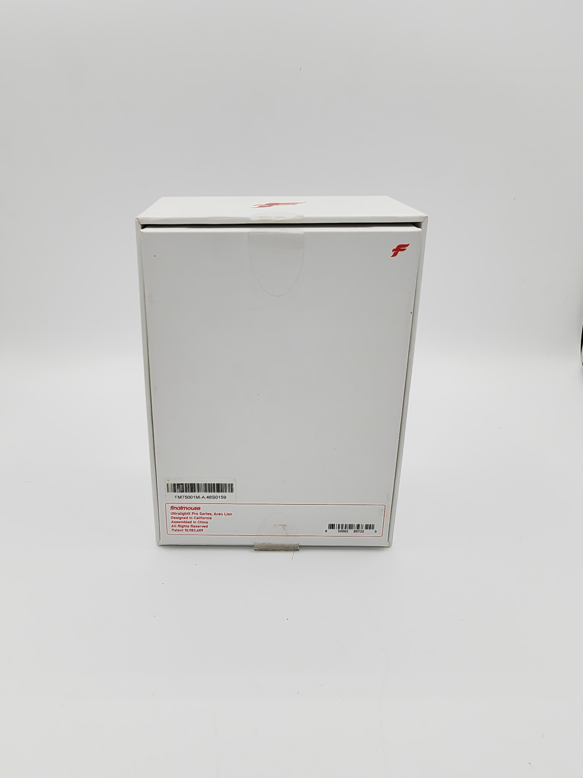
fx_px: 606
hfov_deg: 51.4
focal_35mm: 27
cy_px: 374
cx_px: 287
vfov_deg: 65.3
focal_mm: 2.16
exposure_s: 1/400
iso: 50
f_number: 2.2
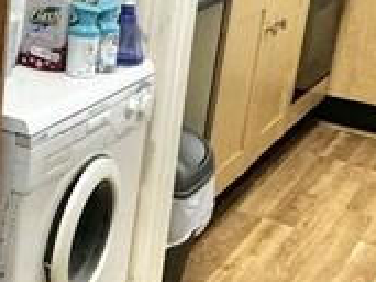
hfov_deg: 20.0
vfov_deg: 17.3
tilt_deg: -14.4
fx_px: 912
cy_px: 33
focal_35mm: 84
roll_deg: -0.4
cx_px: -196
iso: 320
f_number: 2.2
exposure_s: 1/50
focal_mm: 2.22
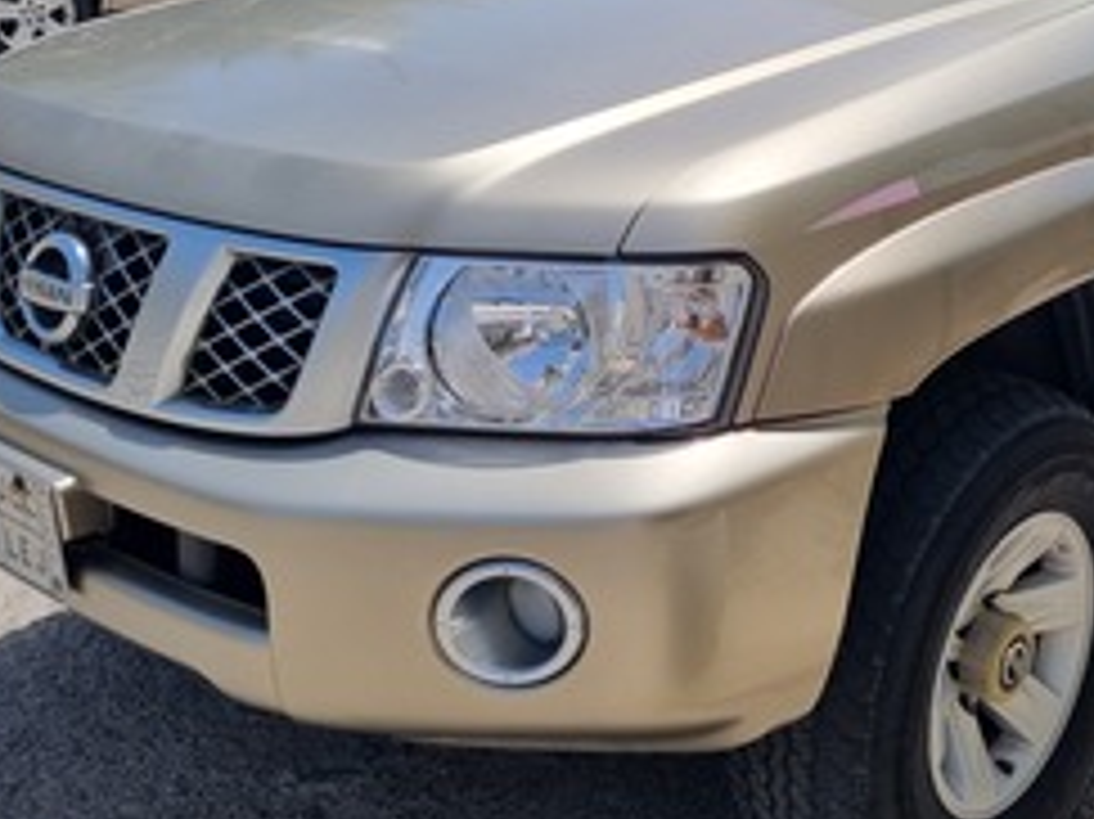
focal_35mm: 49
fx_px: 1548
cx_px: 817
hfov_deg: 38.0
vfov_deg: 29.2
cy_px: 209
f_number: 1.8
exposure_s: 1/3280
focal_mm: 5.4
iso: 50
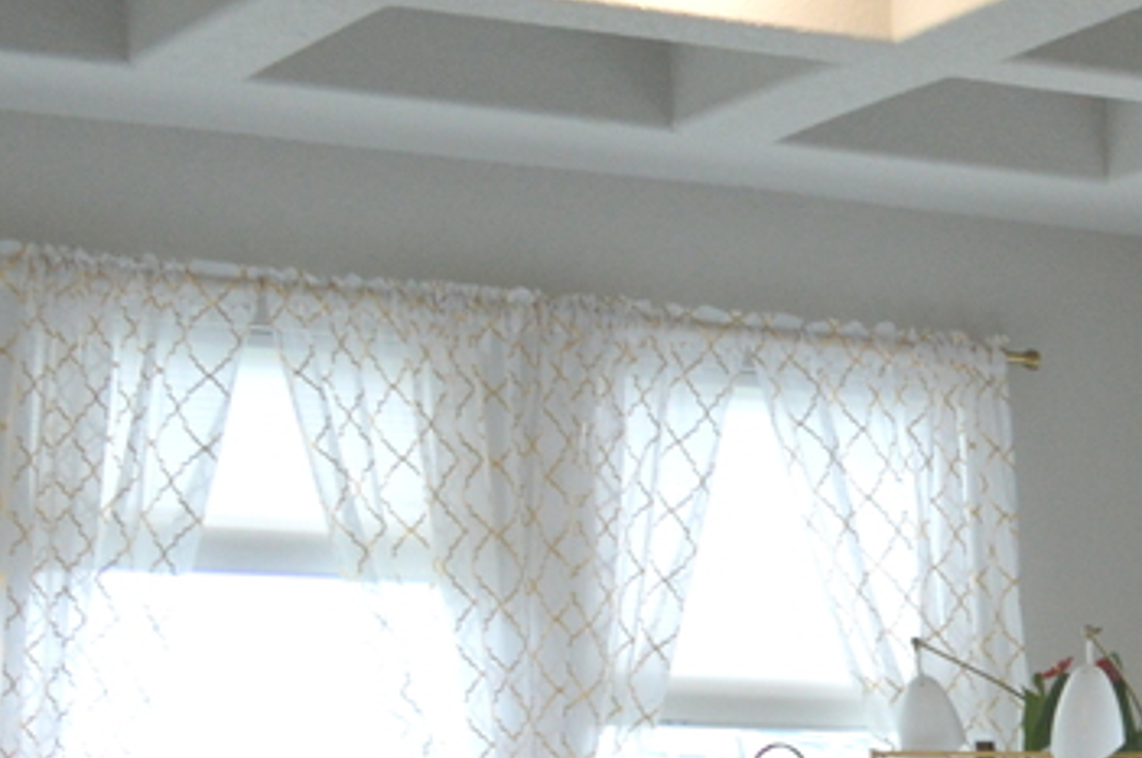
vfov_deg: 10.2
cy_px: 1483
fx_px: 3960
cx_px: 2235
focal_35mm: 125
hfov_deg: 14.0
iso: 400
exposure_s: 1/80
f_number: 4.5
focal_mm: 18
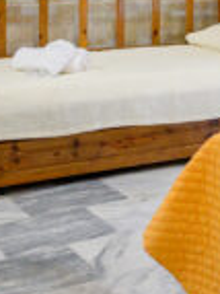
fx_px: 747
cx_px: 201
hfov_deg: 16.5
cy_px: 5
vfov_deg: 21.5
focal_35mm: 88
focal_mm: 17
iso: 1600
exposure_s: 1/200
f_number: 2.8
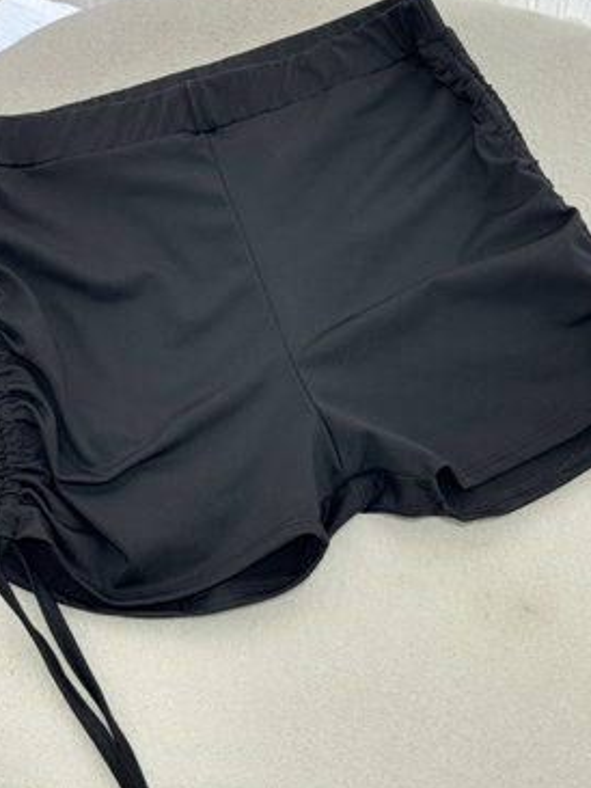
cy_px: 267
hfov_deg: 21.0
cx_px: 315
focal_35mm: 70
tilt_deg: -64.3
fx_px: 1593
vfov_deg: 27.6
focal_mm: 6.76
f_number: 1.78
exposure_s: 1/50
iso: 64
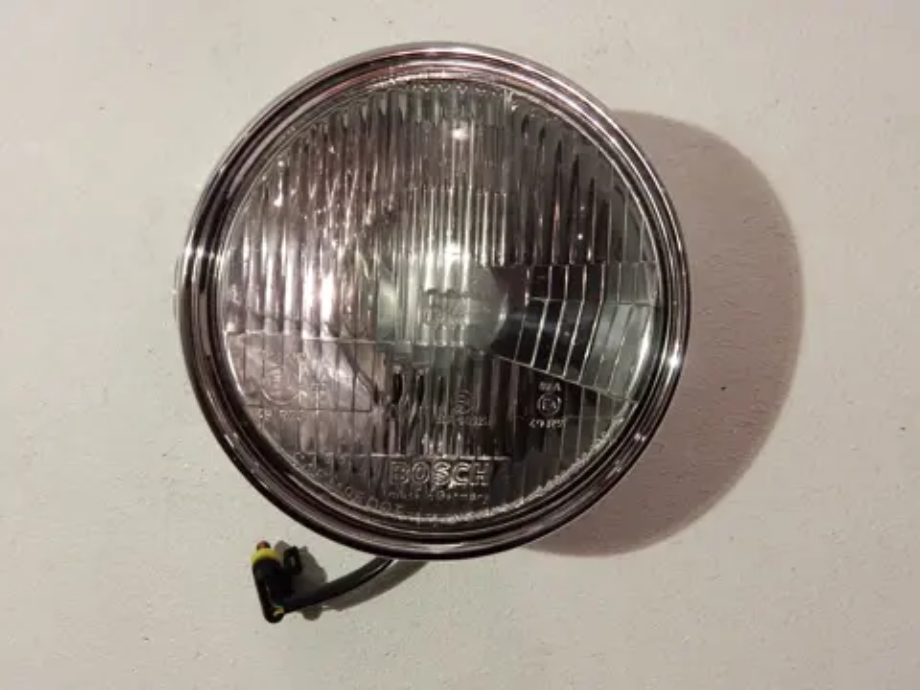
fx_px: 957
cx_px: 460
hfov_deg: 51.4
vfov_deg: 39.7
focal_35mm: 36
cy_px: 345
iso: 160
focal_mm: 6.4
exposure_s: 1/30
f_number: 4
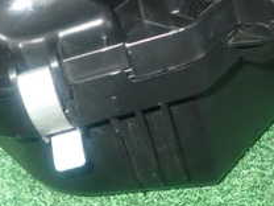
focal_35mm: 72
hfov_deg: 26.9
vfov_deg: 19.6
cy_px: -20
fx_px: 570
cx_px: 100
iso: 800
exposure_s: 1/30
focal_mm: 4.5
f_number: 5.6
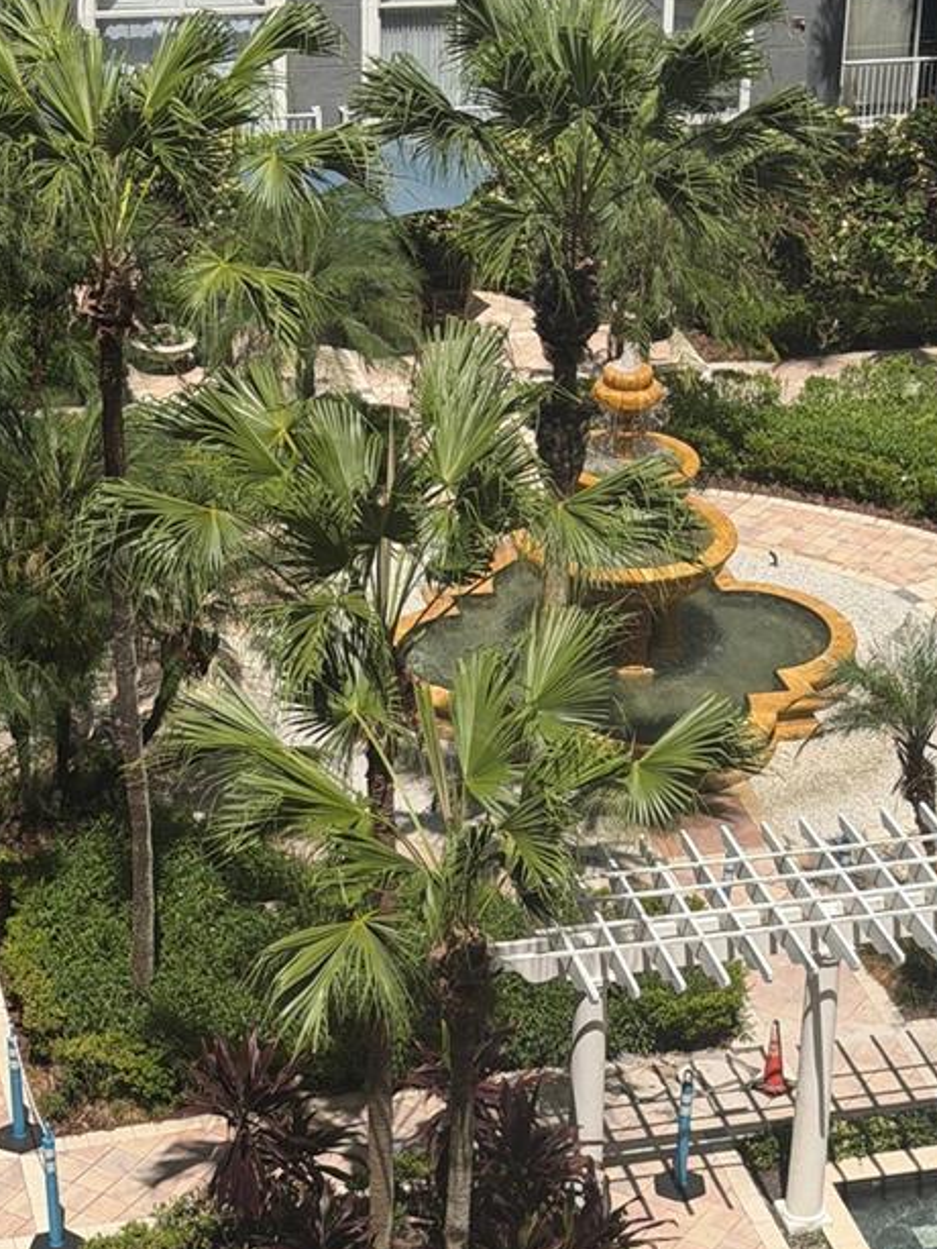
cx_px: 646
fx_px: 3391
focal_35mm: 94
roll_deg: -3.5
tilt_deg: -31.6
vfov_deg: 20.7
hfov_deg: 15.7
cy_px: 905
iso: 64
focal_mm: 6.76
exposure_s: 1/6536
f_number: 1.78
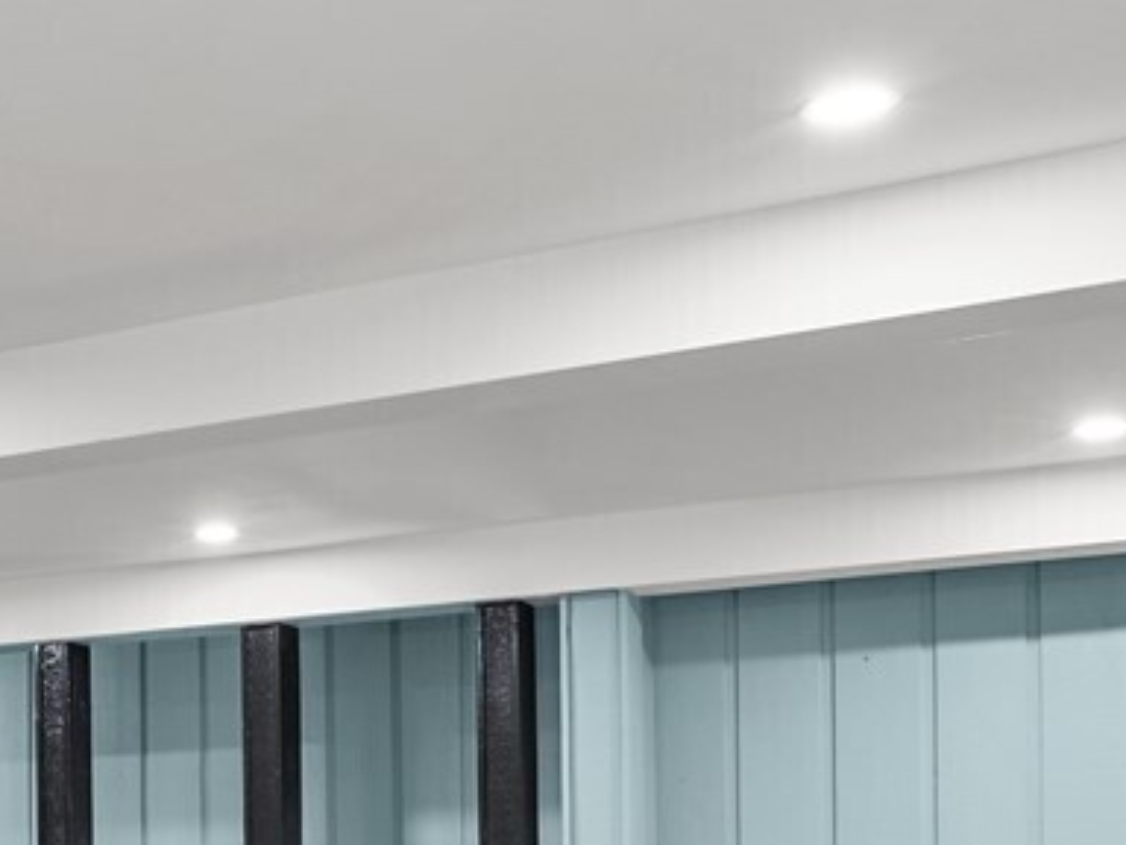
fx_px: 2212
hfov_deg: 24.5
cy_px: 1023
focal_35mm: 68
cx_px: -380
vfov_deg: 20.2
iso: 400
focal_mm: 16
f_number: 7.1
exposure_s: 1/3
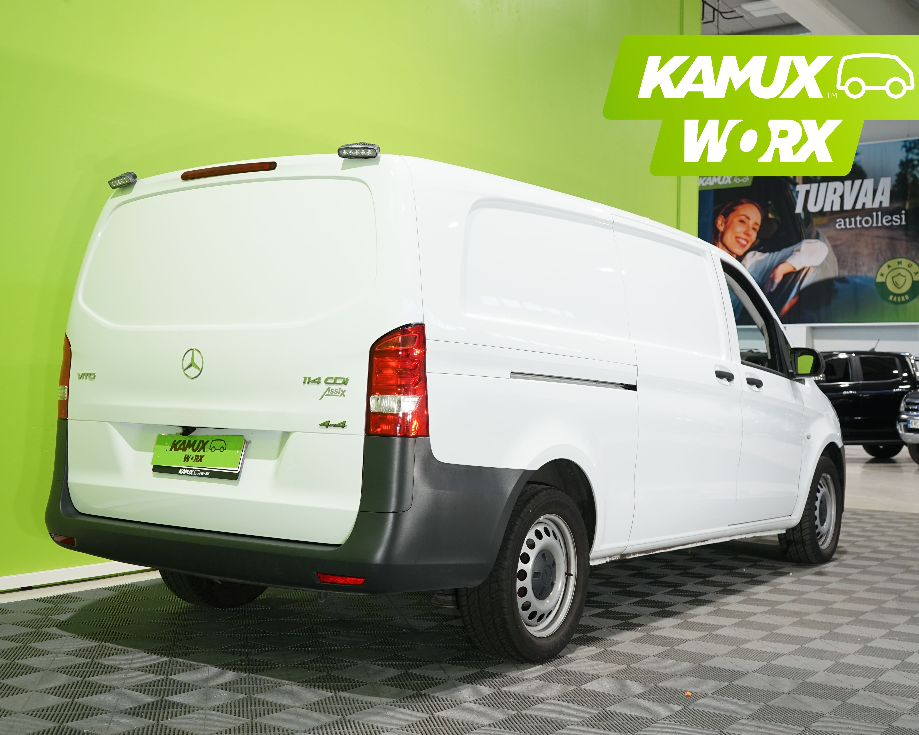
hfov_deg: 43.8
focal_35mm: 42
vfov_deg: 35.7
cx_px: 441
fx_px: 1142
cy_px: 365
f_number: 5.6
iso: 800
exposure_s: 1/30
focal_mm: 37
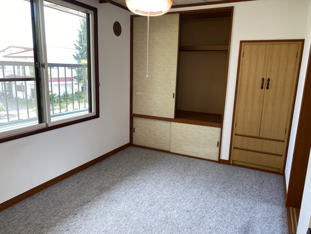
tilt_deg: -11.1
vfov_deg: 53.1
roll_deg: -1.7
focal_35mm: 26
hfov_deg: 67.3
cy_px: 117
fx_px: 234
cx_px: 156
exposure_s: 1/100
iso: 50
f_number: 1.8
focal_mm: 4.25
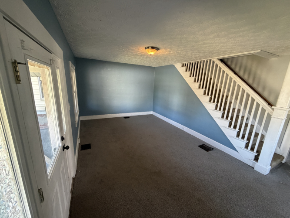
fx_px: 117
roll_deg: -3.0
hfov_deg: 102.1
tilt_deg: -13.4
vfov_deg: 85.7
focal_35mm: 14
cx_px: 145
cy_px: 109
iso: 400
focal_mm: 2.22
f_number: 2.2
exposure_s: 1/60
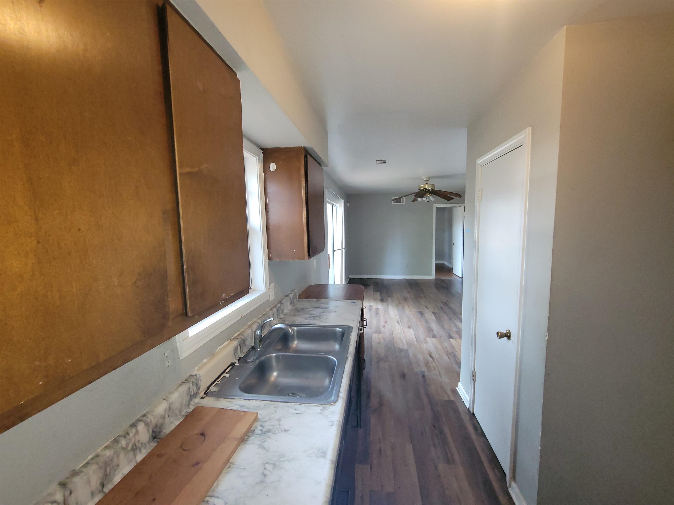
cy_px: 252
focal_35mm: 13
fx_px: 253
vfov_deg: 89.9
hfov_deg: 106.2
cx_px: 337
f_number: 2.2
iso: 320
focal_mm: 2.2
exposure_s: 1/40
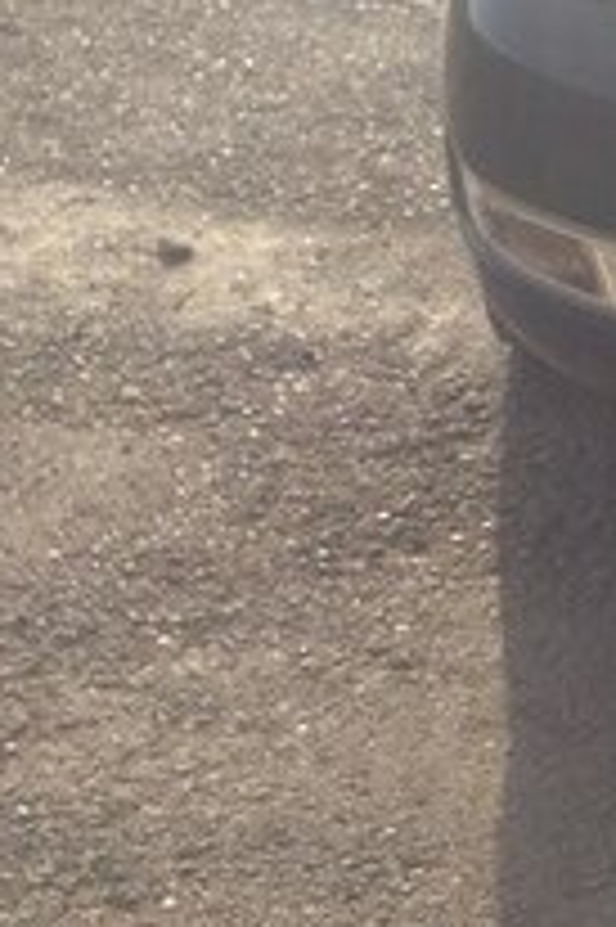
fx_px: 2828
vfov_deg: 18.6
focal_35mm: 110
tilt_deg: -21.8
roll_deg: -2.4
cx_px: 1362
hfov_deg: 10.9
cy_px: 317
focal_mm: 4.12
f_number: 2.4
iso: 50
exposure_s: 1/742
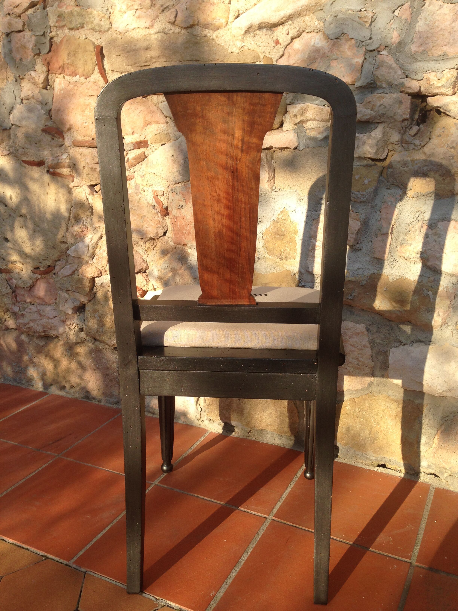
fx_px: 582
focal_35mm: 33
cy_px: 306
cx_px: 229
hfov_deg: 42.9
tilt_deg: -11.7
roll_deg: +0.1
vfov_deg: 55.4
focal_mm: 4.12
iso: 50
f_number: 2.4
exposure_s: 1/763
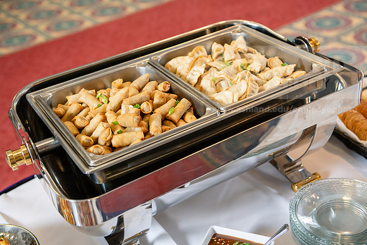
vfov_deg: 26.0
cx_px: 184
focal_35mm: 52
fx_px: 530
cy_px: 122
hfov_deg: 38.2
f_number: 3.5
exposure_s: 1/125
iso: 400
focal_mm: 52
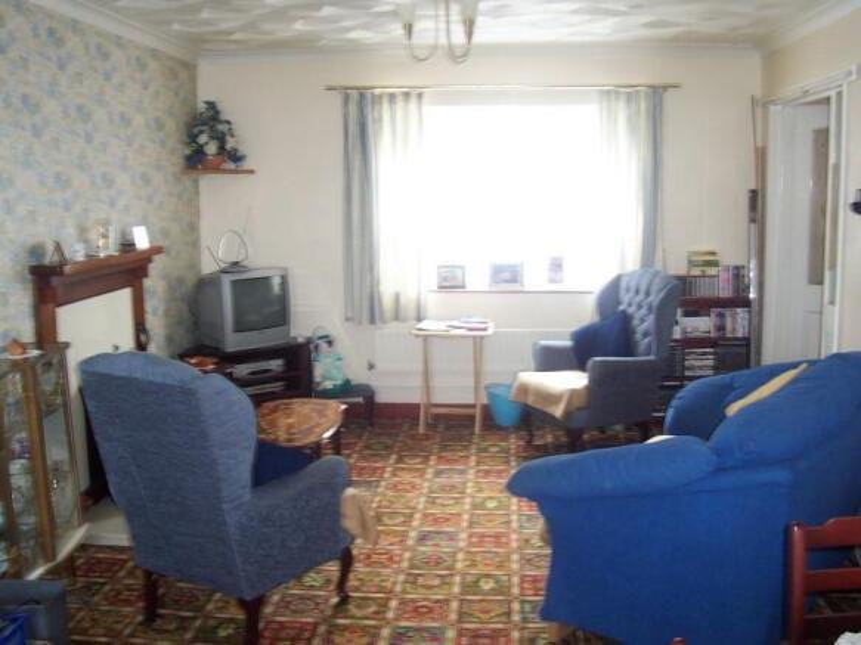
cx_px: 430
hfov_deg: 50.1
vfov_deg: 38.7
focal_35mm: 37
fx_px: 920
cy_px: 322
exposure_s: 1/3
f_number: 2.8
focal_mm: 5.6
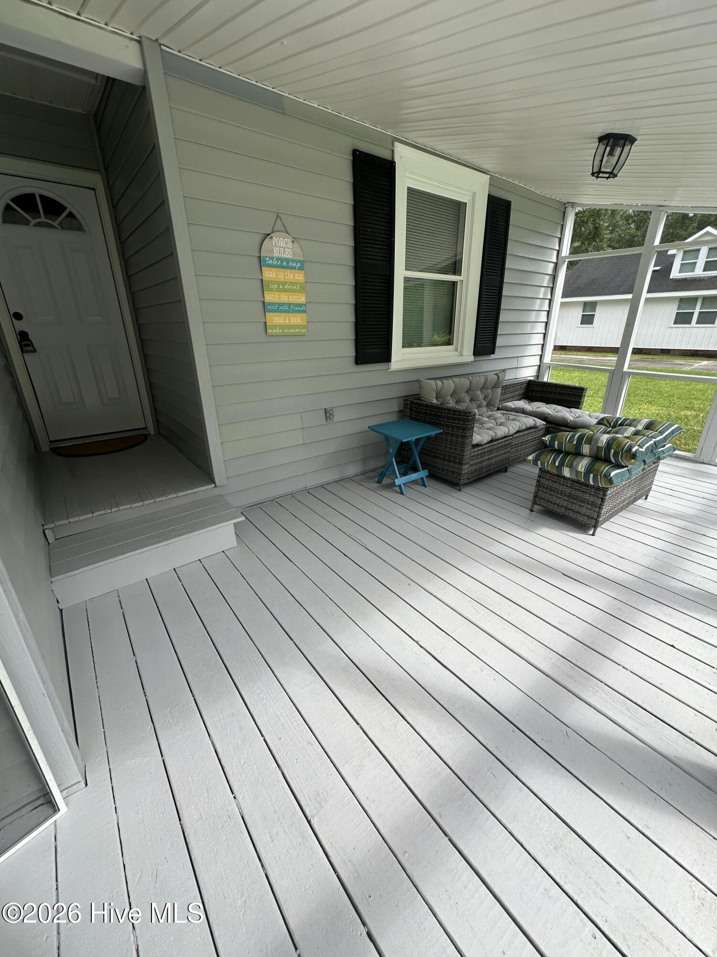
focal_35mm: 14
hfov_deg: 85.7
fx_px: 387
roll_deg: -1.1
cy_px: 478
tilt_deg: -20.7
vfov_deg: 102.1
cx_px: 358
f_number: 2.2
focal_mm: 2.22
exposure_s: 1/313
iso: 40
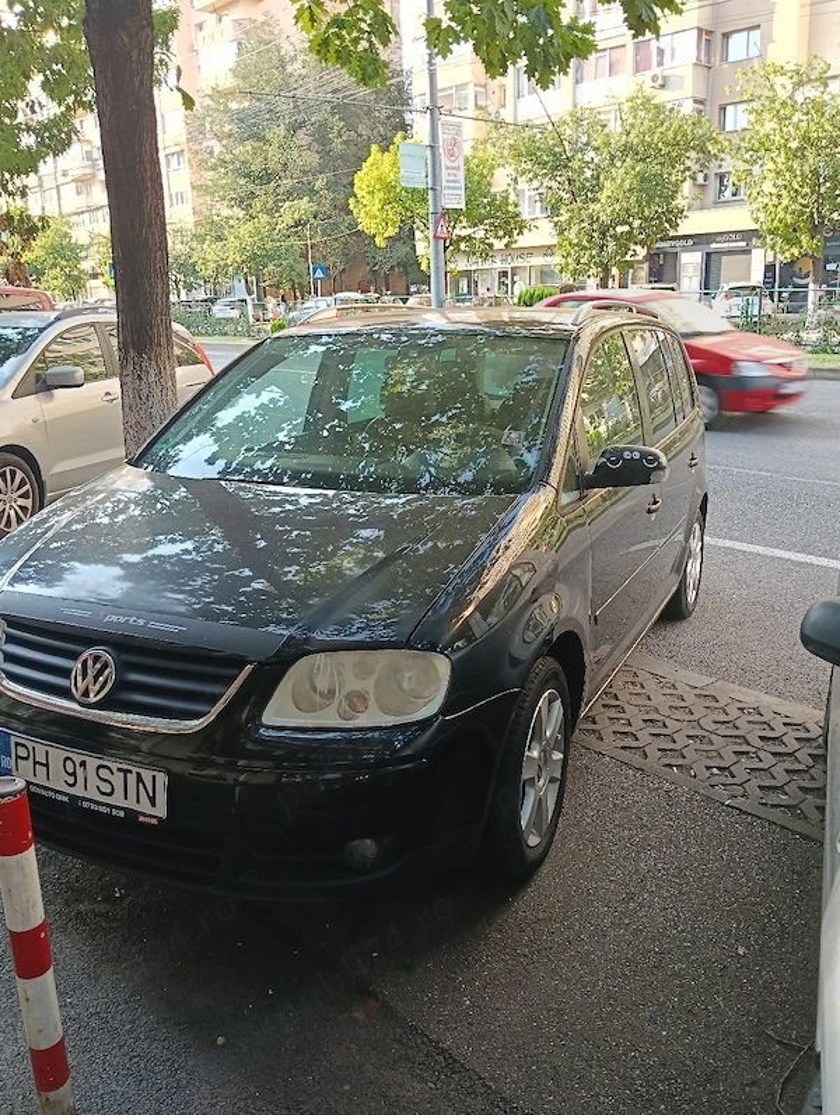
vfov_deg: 65.3
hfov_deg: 51.5
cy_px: 558
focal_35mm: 27
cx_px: 420
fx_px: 871
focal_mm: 3.98
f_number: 1.8
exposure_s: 1/50.3
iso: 80
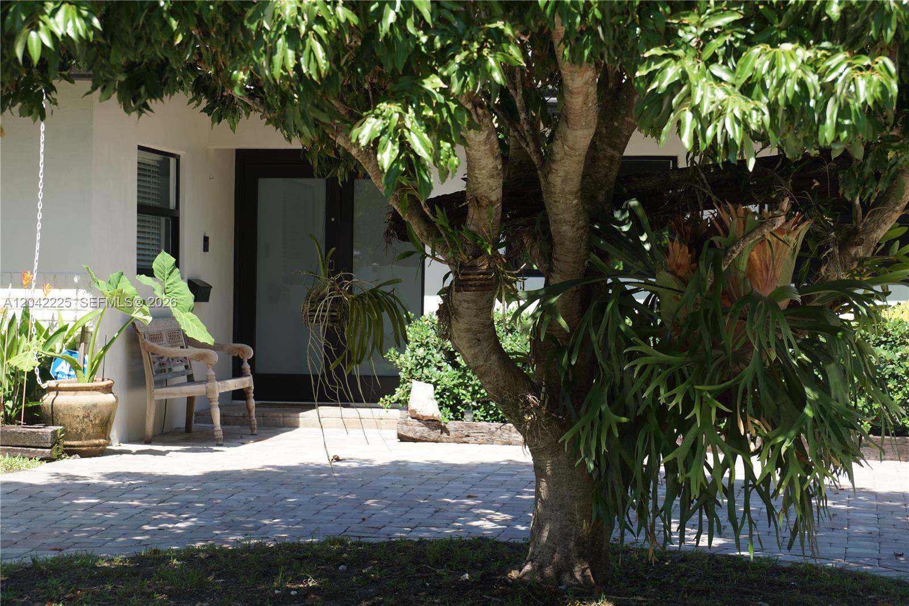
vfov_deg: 13.0
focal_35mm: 105
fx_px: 2651
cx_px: 454
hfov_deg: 19.5
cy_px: 303
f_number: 6.3
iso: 100
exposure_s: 1/200
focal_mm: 70
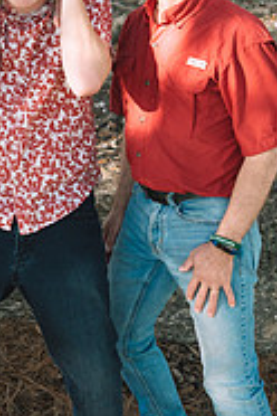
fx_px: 1004
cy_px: 51
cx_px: 6
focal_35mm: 87
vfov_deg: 22.9
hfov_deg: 15.4
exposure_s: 1/2000
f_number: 3.5
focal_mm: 36
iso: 1250
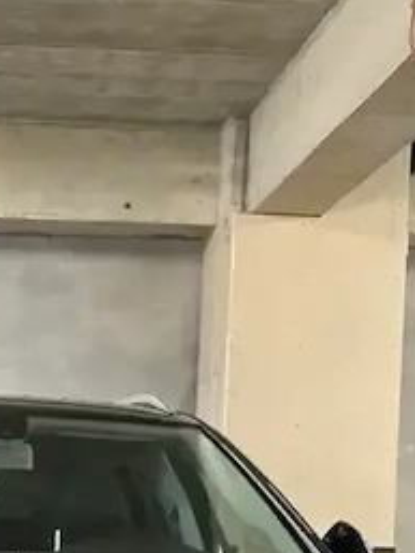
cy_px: 562
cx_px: -2
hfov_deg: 17.8
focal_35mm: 81
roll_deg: -2.3
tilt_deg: -2.0
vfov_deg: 23.1
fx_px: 1294
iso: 250
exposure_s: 1/50
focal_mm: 5.96
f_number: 1.6
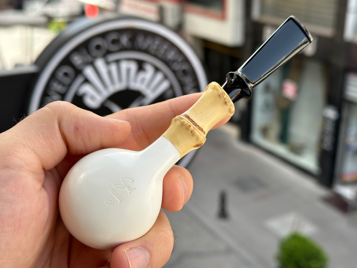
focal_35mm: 51
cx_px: 189
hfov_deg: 37.5
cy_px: 135
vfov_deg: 28.6
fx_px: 526
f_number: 1.78
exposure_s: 1/549
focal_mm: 6.86
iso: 64
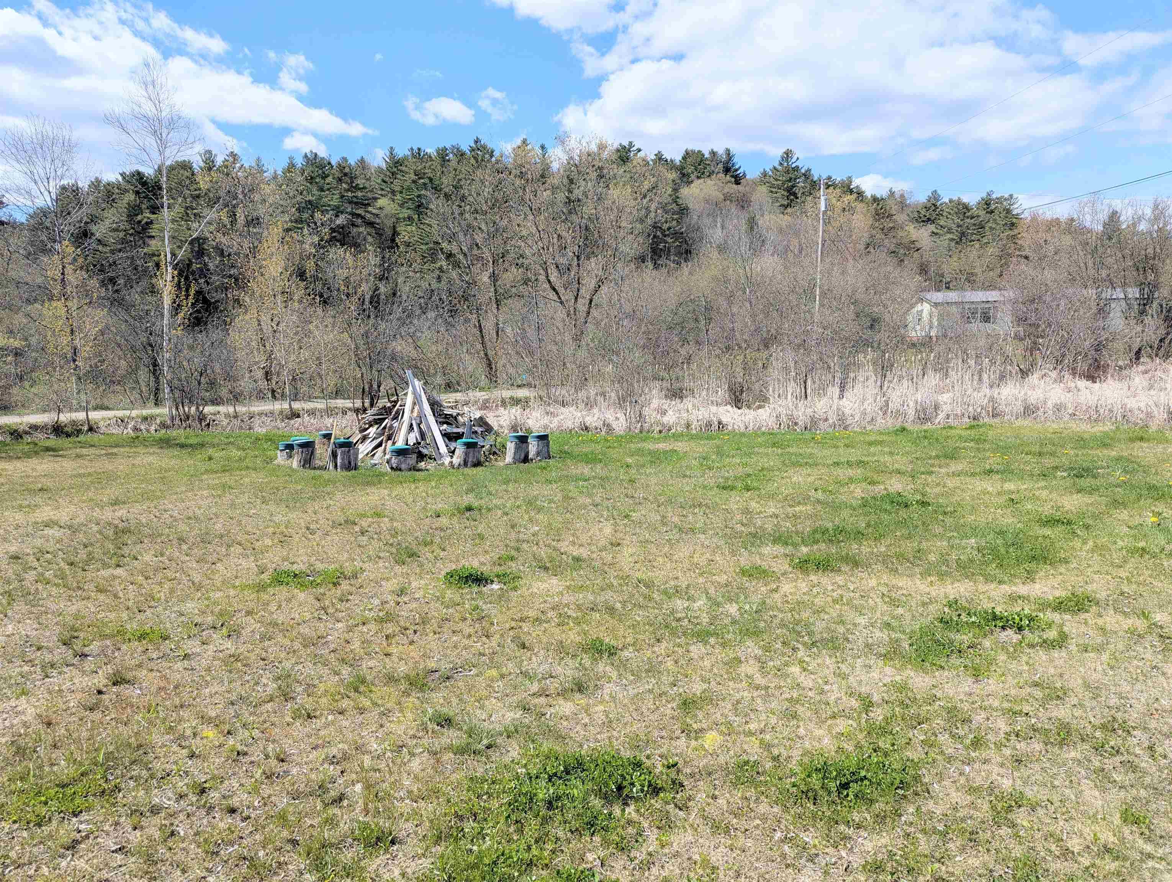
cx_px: 586
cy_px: 441
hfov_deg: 71.5
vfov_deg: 56.9
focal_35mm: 24
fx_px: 814
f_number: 1.85
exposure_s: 1/2513
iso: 45
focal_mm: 6.81
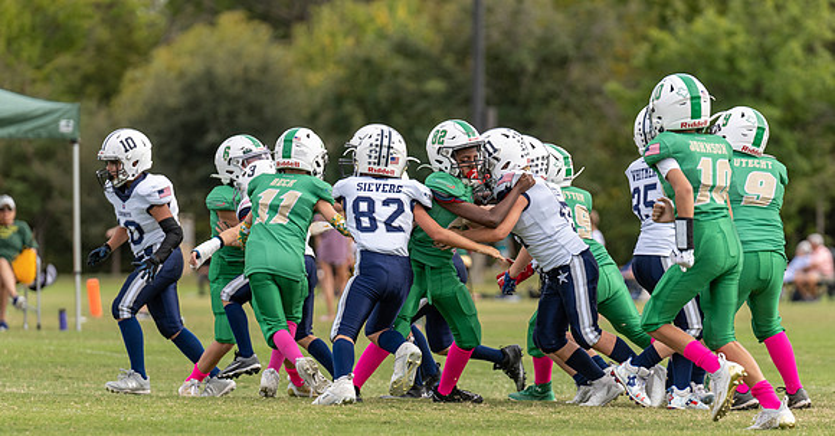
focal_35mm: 305
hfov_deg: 7.2
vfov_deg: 3.8
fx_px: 6640
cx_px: 377
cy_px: 315
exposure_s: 1/1250
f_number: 3.5
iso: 250
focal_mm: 198
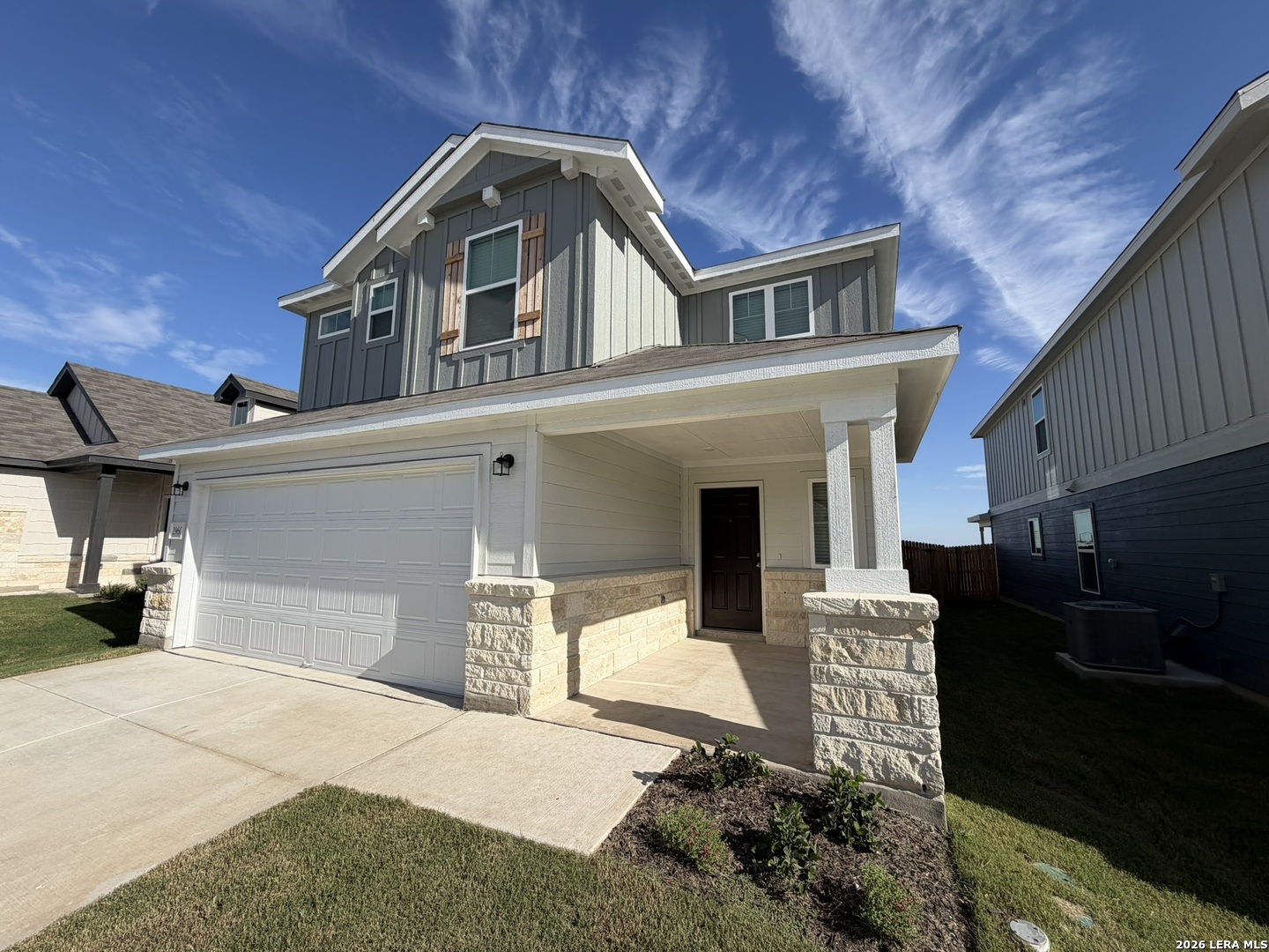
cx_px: 634
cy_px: 476
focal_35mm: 14
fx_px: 513
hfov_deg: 102.1
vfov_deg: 85.7
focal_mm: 2.22
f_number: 2.2
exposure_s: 1/1087
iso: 20
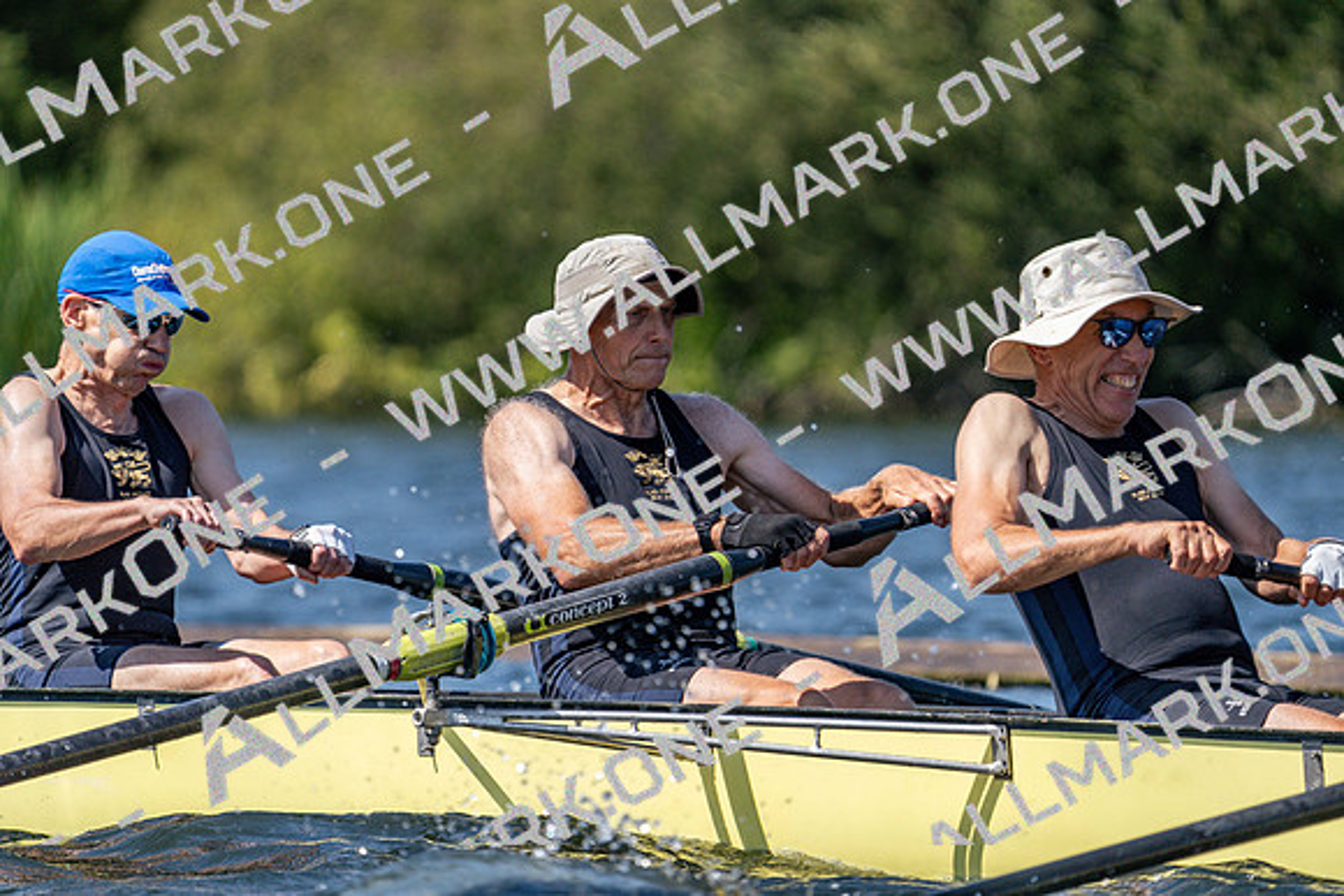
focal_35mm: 463
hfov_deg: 4.5
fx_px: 17289
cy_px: 448
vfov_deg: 3.0
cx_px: 672
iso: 320
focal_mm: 463
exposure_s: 1/2000
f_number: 6.3
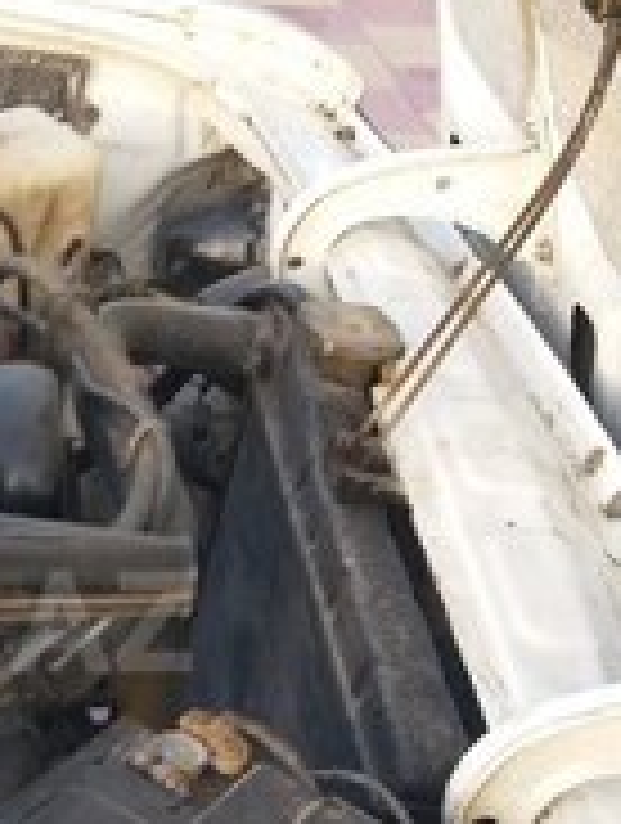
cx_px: -153
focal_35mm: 73
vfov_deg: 26.3
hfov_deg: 19.0
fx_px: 1740
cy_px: 621
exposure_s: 1/100
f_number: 1.9
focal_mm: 3.7
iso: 40
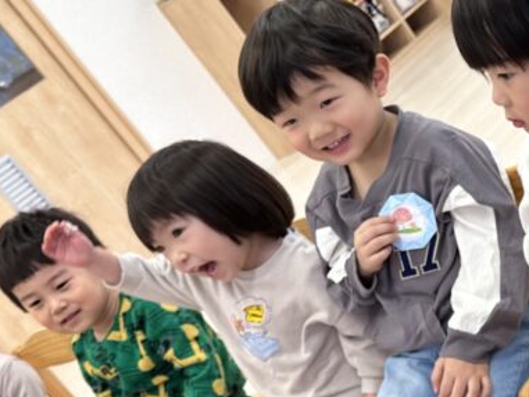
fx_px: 963
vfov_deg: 23.3
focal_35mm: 63
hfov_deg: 28.7
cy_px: 232
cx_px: 533
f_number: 1.78
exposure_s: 1/120
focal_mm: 6.86
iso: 100
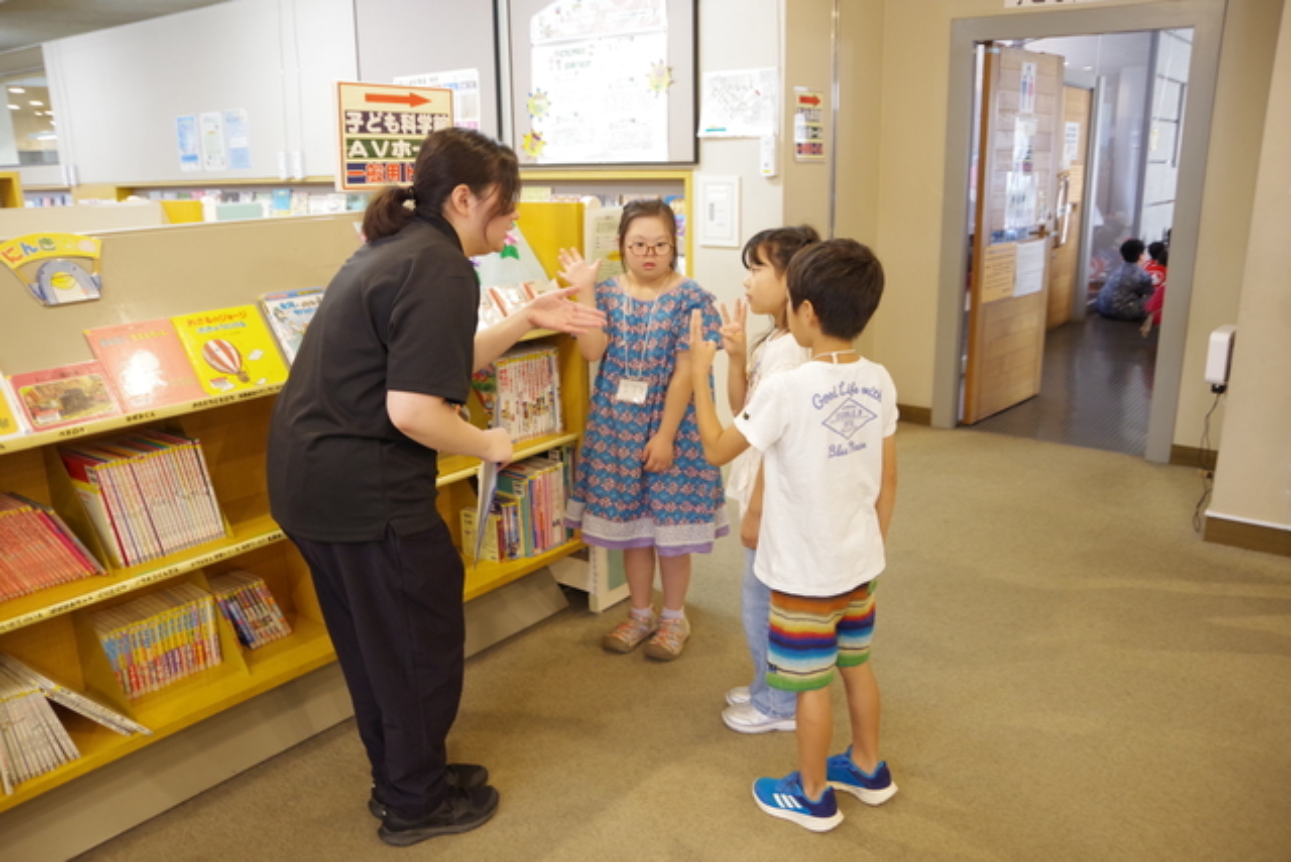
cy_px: 431
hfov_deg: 67.4
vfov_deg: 48.0
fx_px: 968
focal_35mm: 27
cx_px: 646
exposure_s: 1/40
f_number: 4
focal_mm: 18
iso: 1600
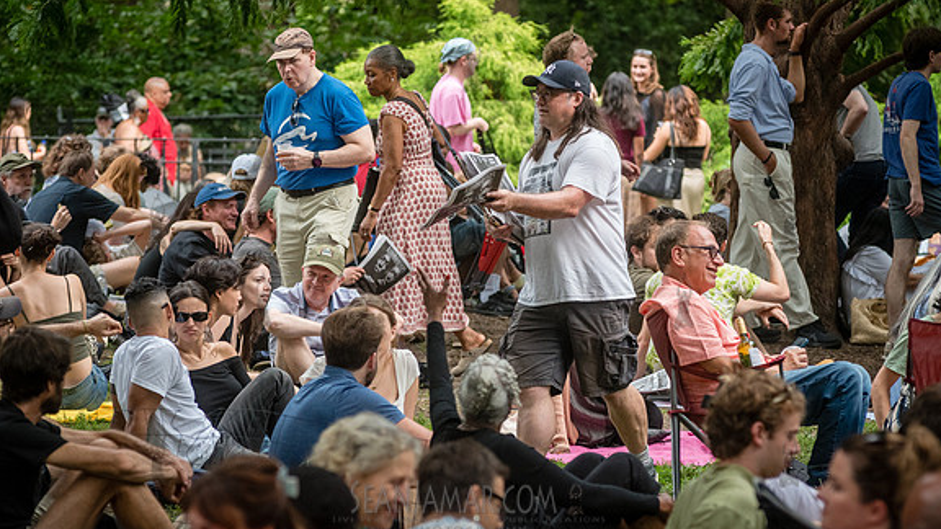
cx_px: 522
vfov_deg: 5.6
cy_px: 207
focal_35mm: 215
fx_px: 5365
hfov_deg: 10.0
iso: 2000
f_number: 5
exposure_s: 1/1250
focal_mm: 170
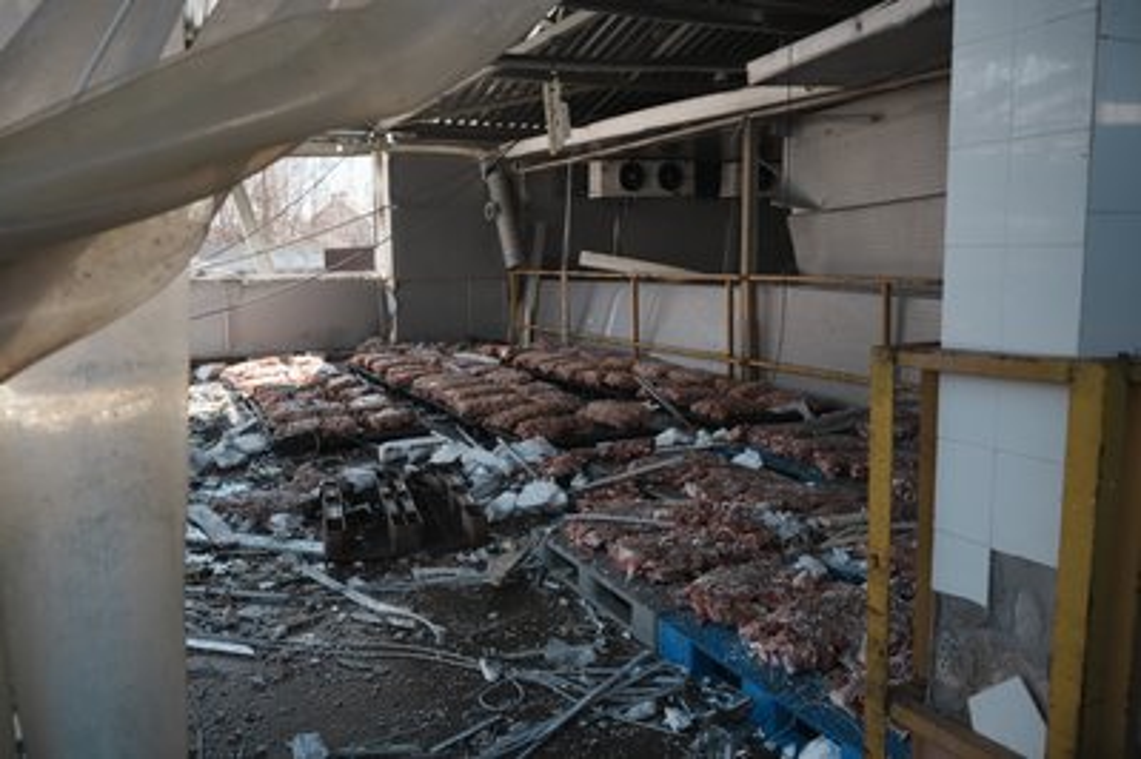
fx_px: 887
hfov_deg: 65.5
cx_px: 570
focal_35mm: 28
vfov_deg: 46.3
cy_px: 380
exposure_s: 1/400
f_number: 5
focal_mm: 28
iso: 200
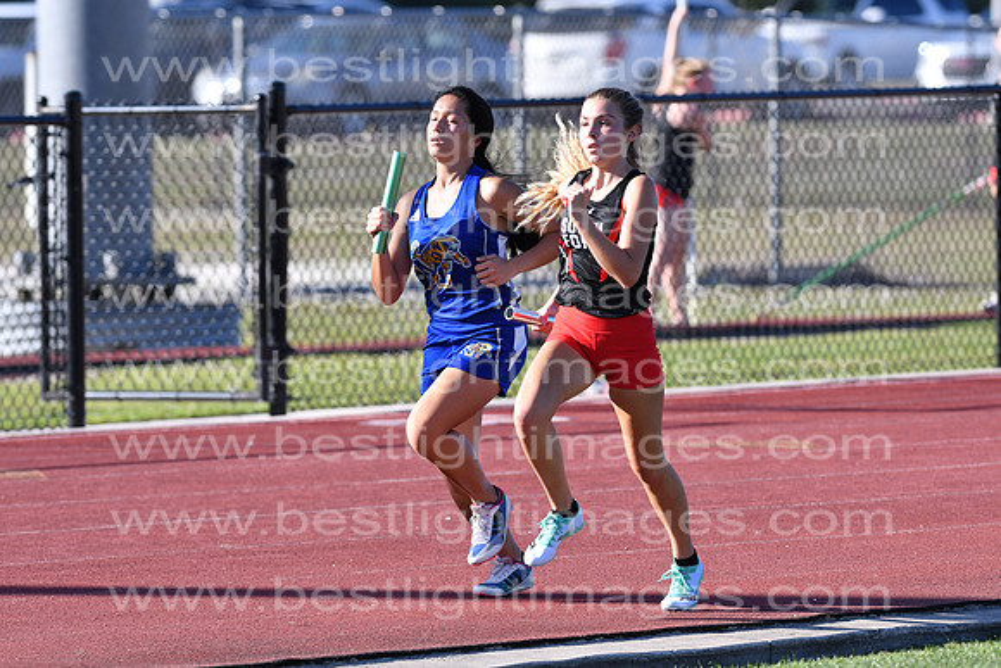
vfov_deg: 3.1
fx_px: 12515
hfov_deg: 4.6
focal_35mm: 450
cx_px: 500
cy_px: 334
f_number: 5.6
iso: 400
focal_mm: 300
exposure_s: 1/1600
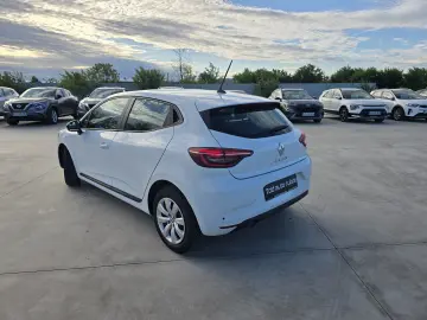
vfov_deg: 58.9
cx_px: 214
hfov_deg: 73.9
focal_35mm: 23
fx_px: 284
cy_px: 160
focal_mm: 6.3
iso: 12
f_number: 1.7
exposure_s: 1/671
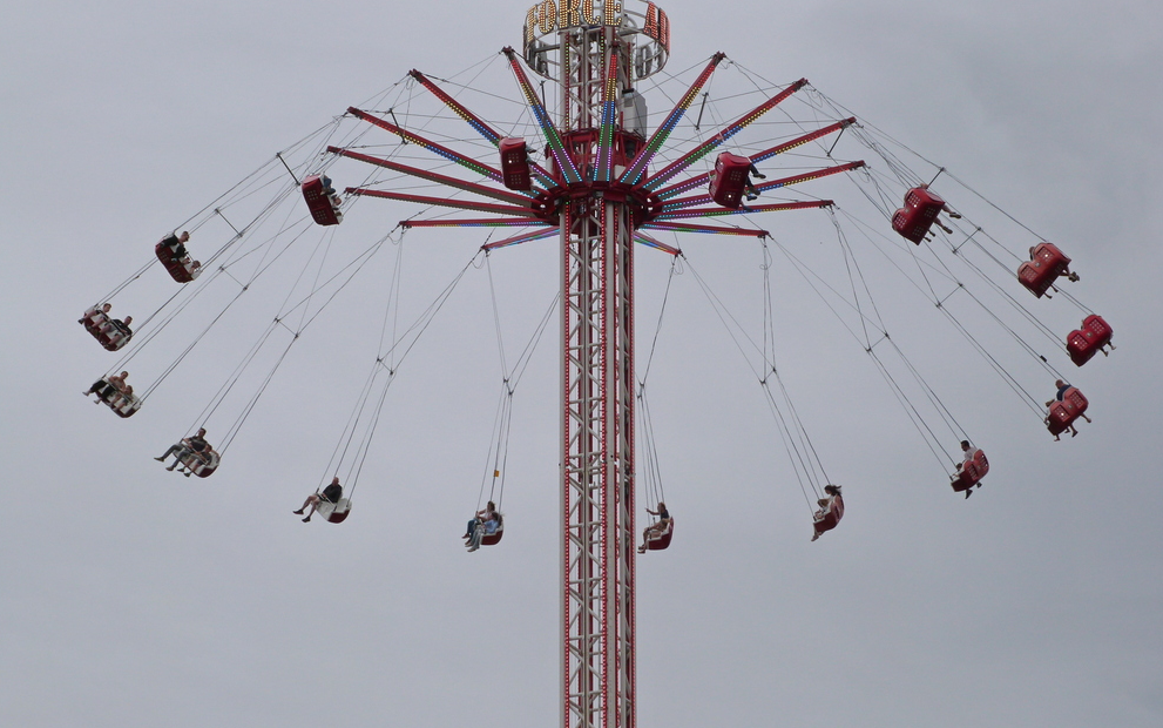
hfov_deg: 15.0
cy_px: 329
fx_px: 4407
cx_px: 579
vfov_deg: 9.4
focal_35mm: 139
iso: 100
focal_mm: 23.5
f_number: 5.6
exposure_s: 1/1000
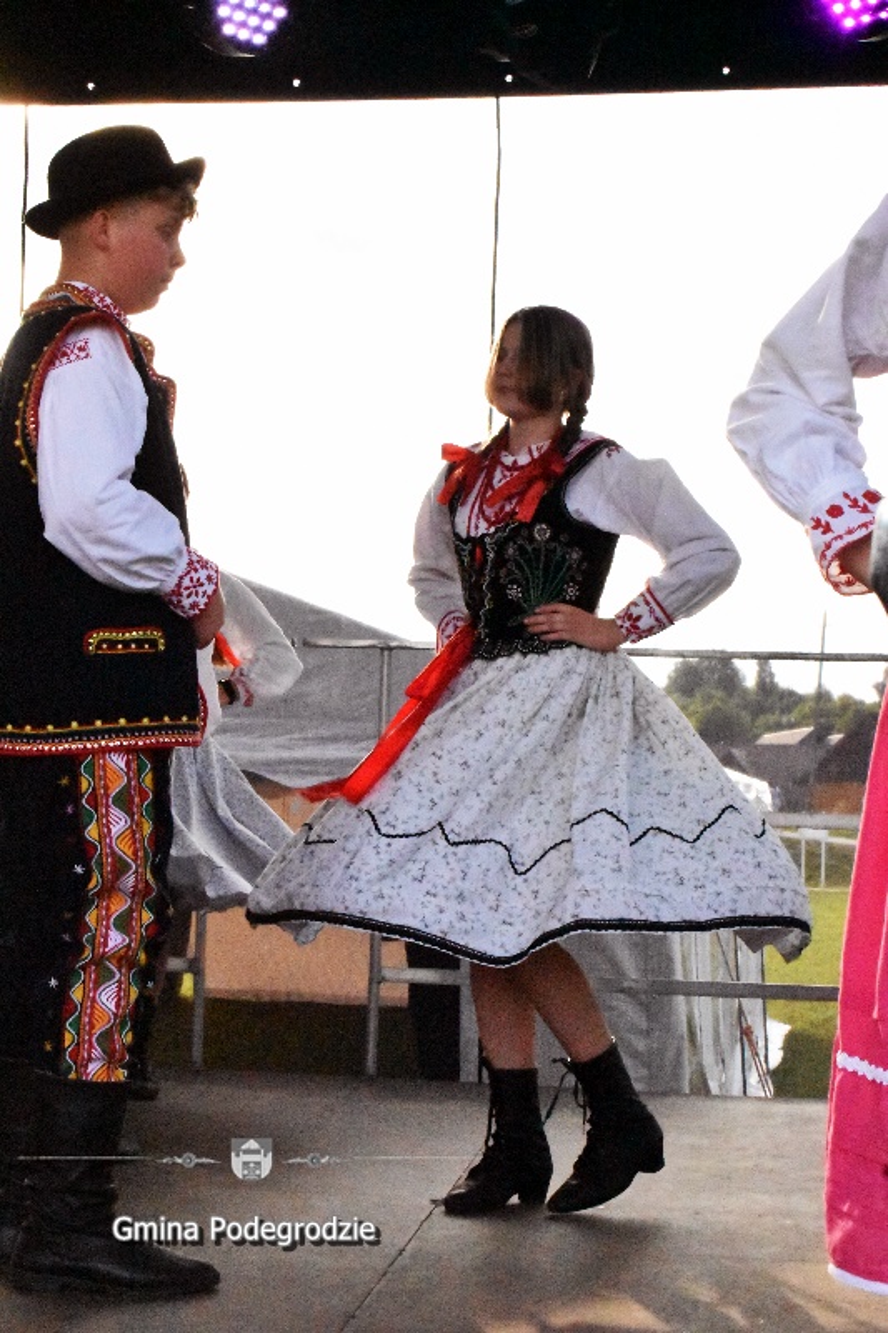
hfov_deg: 22.6
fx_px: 2221
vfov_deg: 33.4
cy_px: 666
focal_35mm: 60
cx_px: 444
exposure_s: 1/1600
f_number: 20
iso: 25600
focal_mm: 40
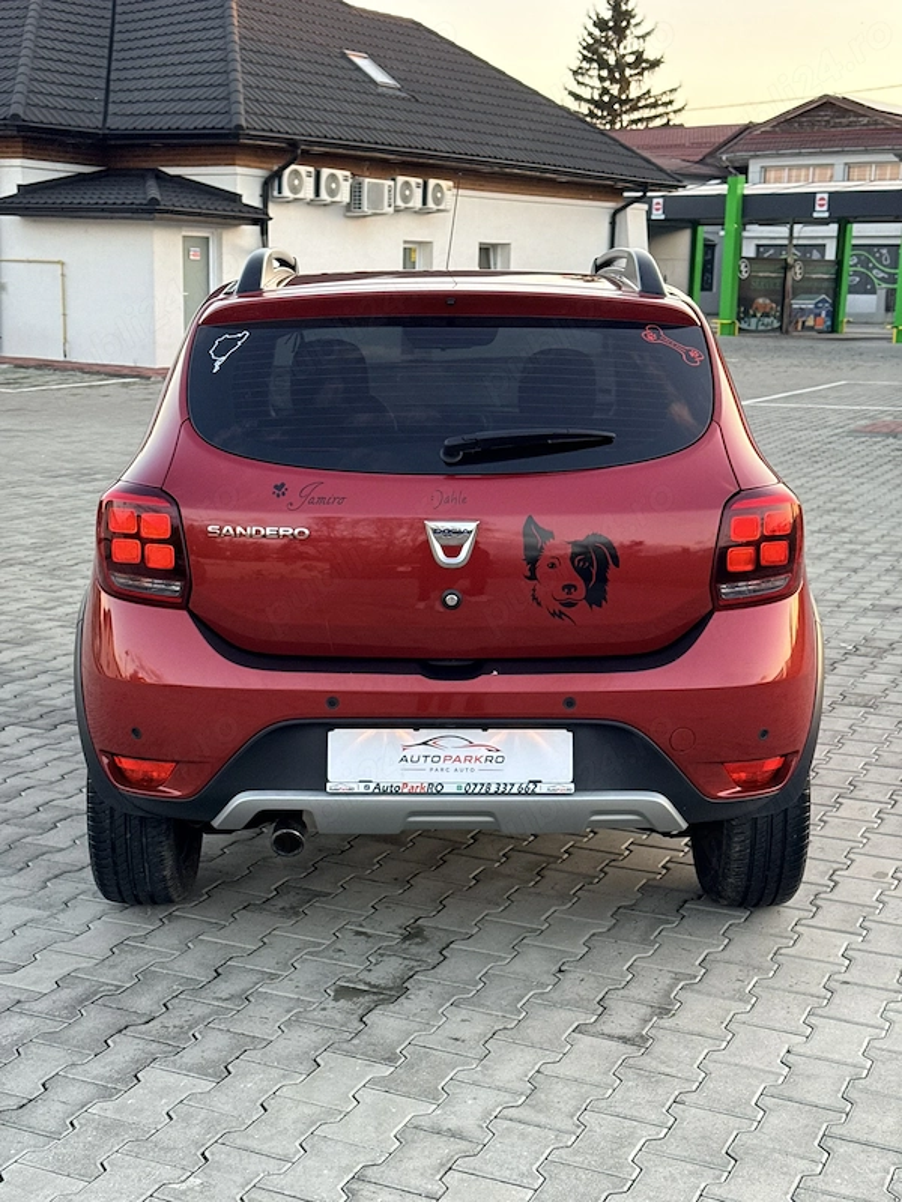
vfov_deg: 39.7
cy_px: 601
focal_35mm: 48
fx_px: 1668
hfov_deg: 30.3
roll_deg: -1.4
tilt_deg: -11.6
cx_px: 451
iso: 125
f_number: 1.78
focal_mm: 6.76
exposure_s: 1/169
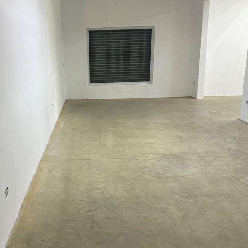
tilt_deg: -16.6
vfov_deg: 44.9
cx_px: 89
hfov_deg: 44.5
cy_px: 138
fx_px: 300
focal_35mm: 37
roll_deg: -0.1
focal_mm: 6.76
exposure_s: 1/60
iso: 200
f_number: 1.78
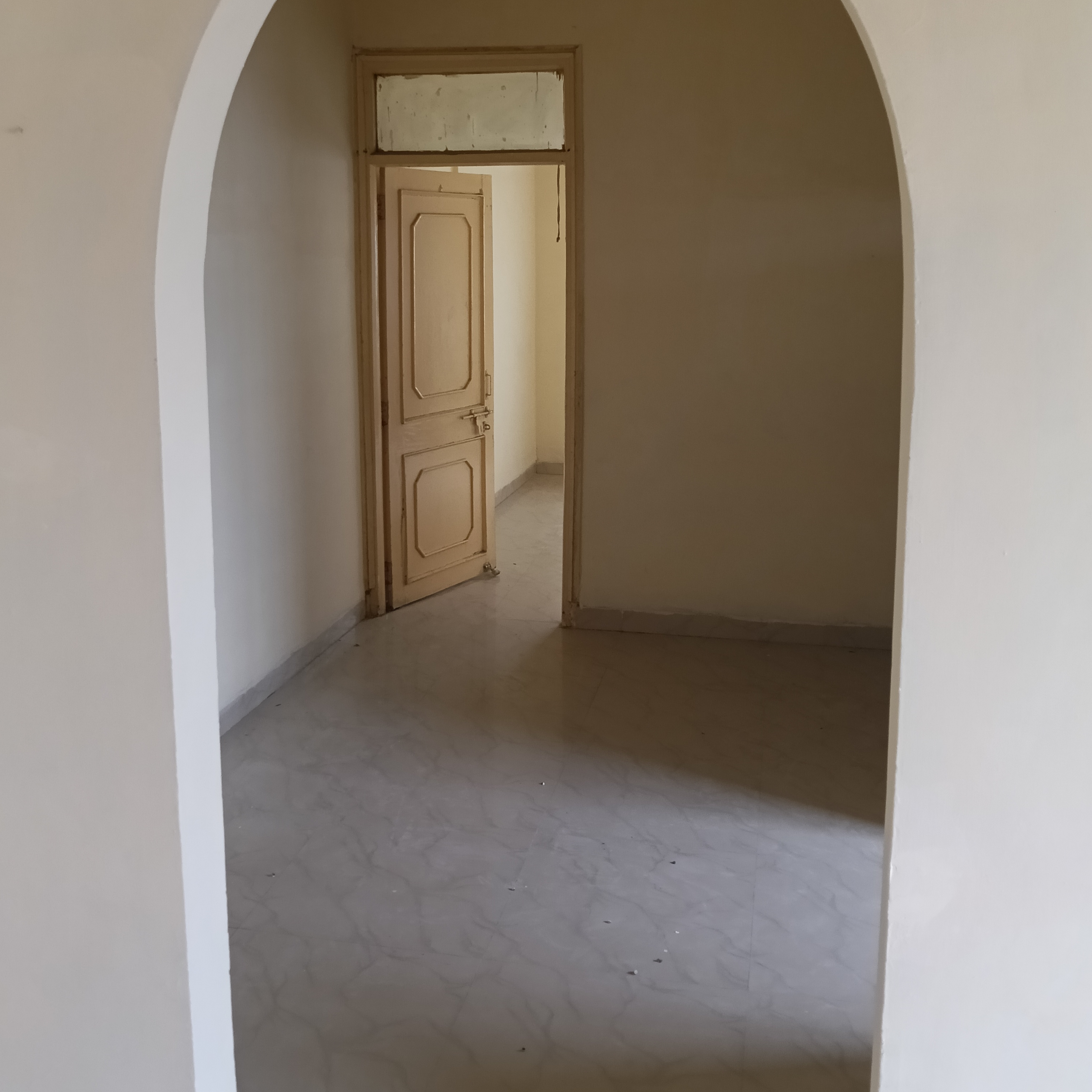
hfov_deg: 51.1
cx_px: 545
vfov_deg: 50.6
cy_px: 407
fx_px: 1142
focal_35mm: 32
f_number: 1.8
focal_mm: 3.98
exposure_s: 1/33.3
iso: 500
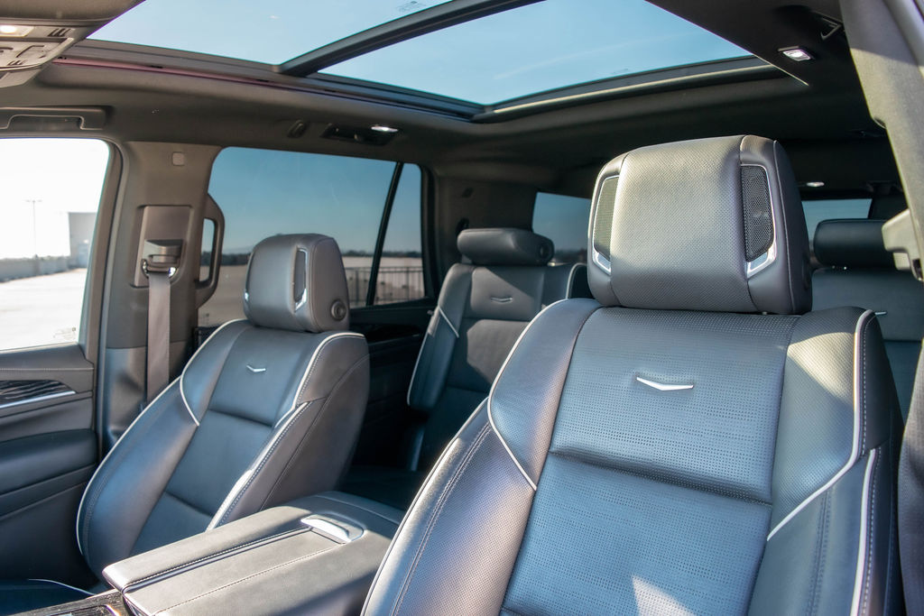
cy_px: 308
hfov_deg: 67.4
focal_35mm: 27
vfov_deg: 47.9
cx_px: 462
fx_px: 693
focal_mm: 18
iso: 400
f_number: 5
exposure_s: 1/100
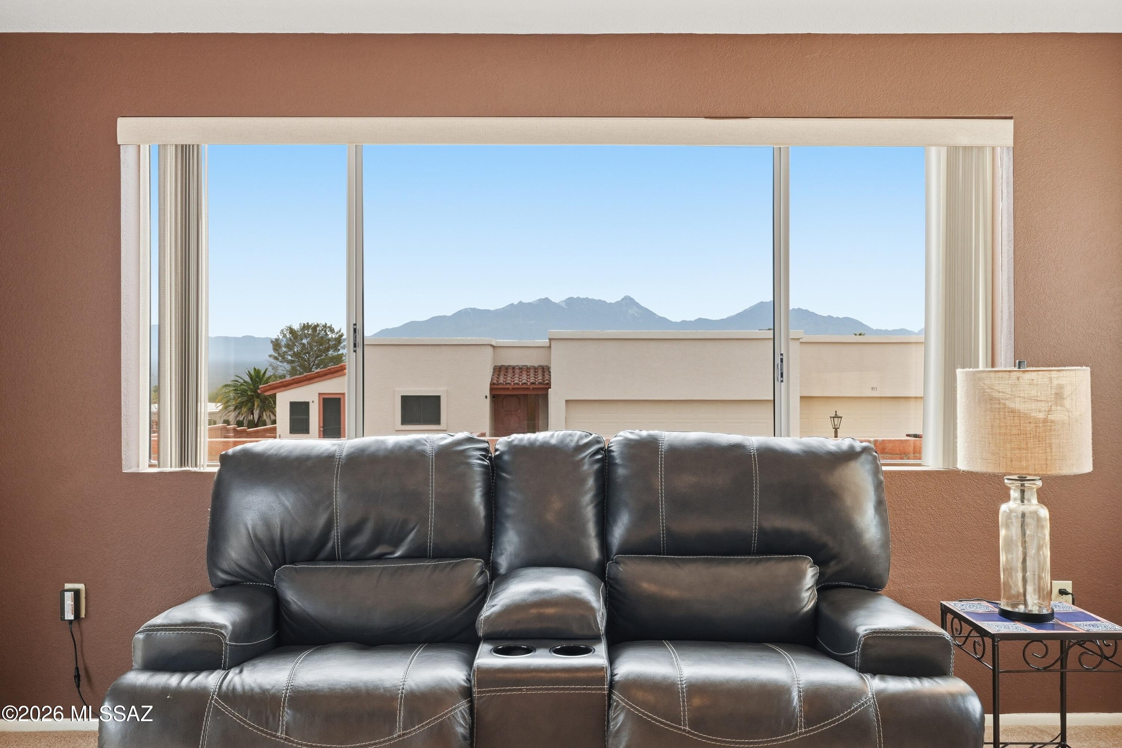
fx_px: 951
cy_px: 374
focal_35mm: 30
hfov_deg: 61.1
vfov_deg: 43.0
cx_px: 561
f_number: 9
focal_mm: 30.5
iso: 100
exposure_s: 1/320
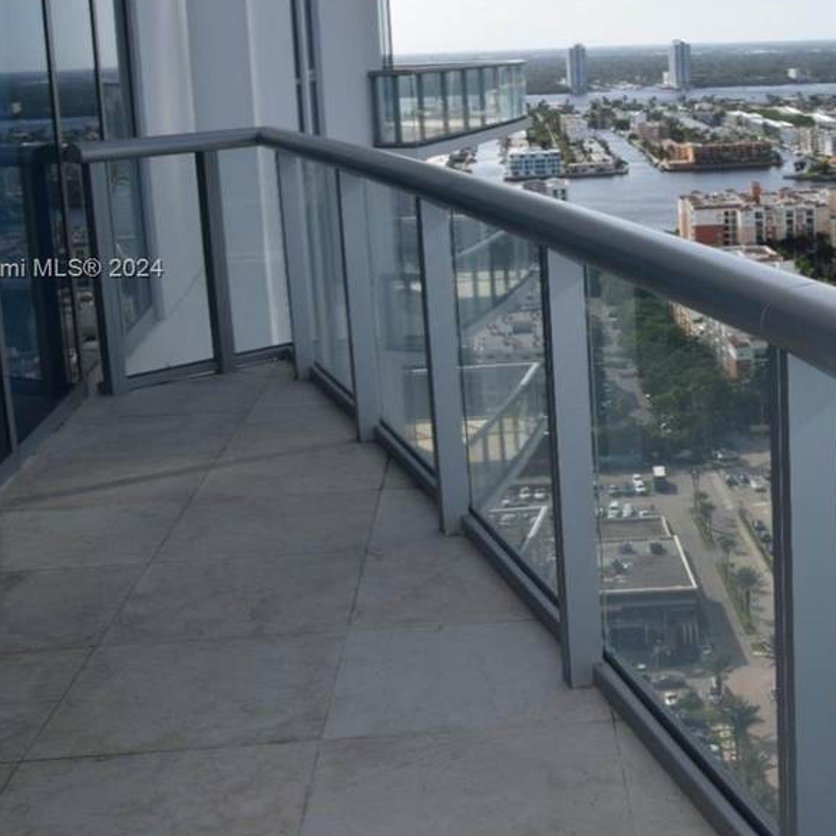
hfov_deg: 29.6
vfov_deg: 30.3
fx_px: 1530
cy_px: 270
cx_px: 714
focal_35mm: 56
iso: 100
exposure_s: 1/200
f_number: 11
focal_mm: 20
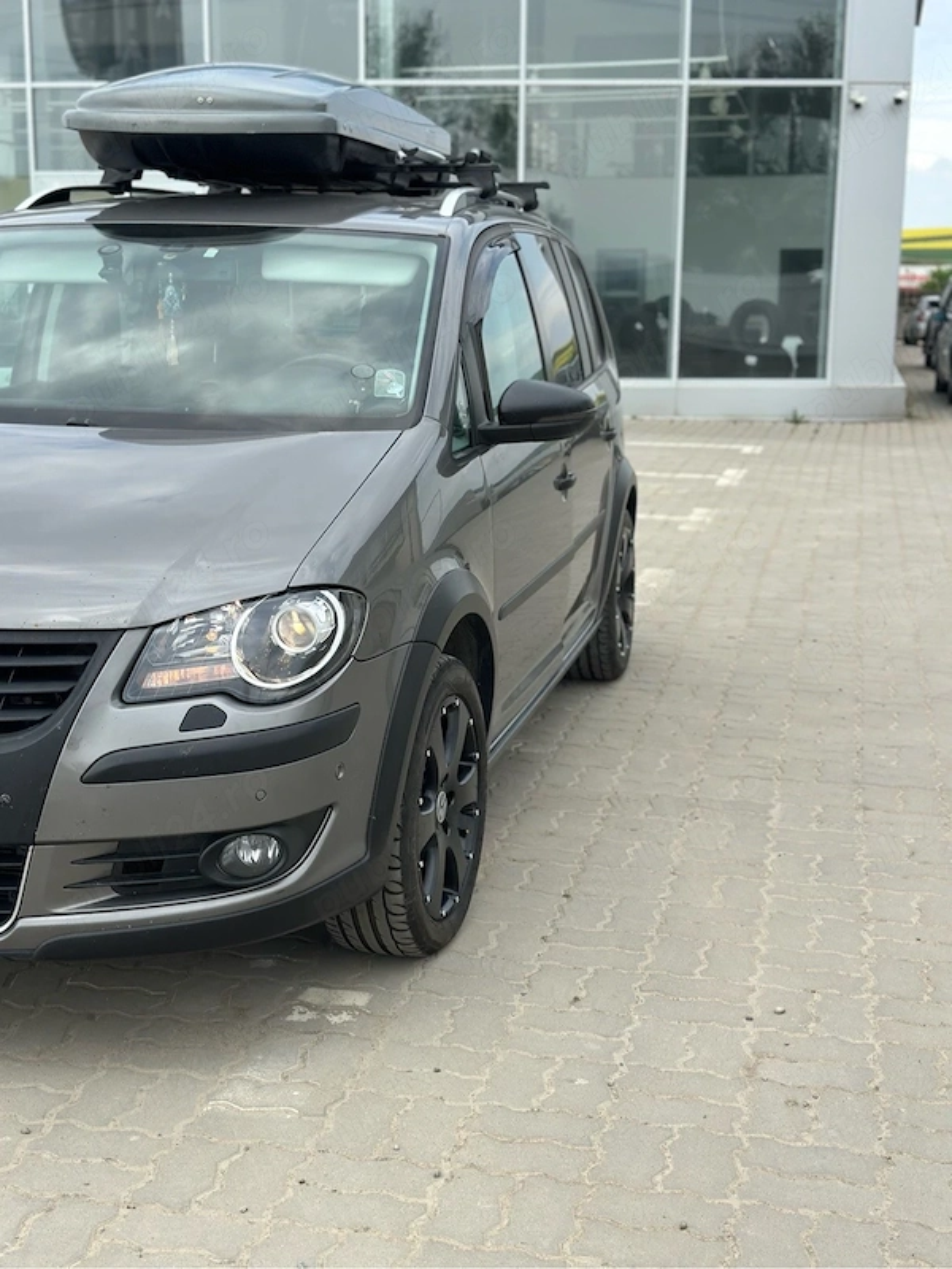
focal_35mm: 48
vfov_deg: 39.7
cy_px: 634
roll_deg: +0.0
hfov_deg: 30.3
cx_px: 476
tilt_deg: -9.6
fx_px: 1760
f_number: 1.78
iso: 100
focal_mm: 6.86
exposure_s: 1/3597
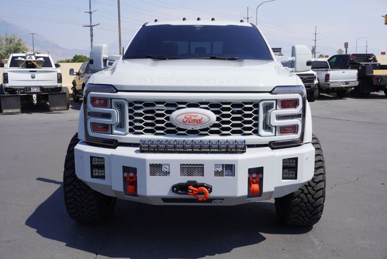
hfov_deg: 49.5
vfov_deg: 34.3
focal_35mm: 39
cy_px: 130
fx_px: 420
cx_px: 194
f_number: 11
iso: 100
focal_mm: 26
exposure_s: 1/160
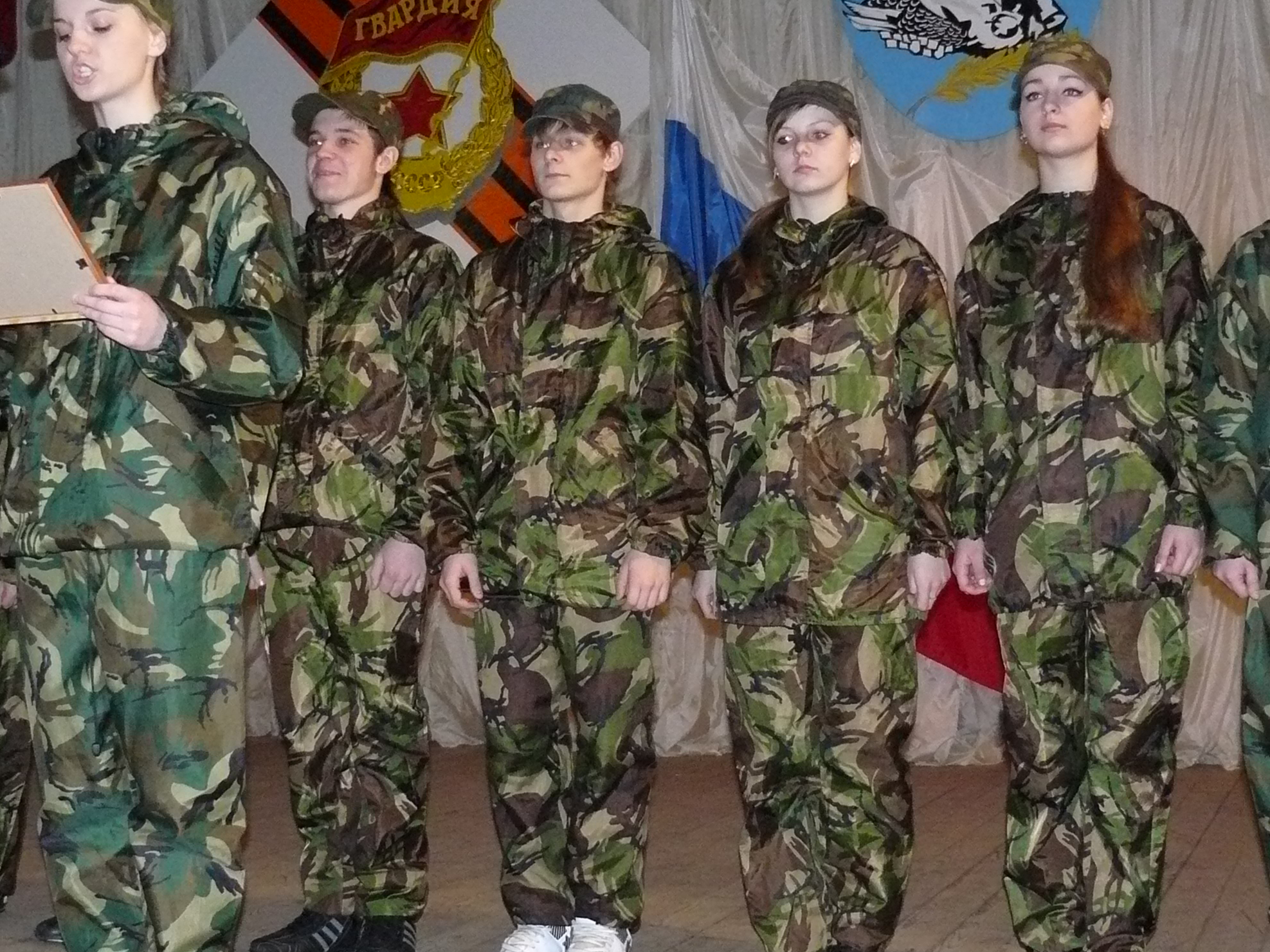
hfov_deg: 34.3
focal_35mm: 56
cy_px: 381
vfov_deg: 26.0
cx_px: 576
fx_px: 2054
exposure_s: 1/30
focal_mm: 6
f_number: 2.8
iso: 400
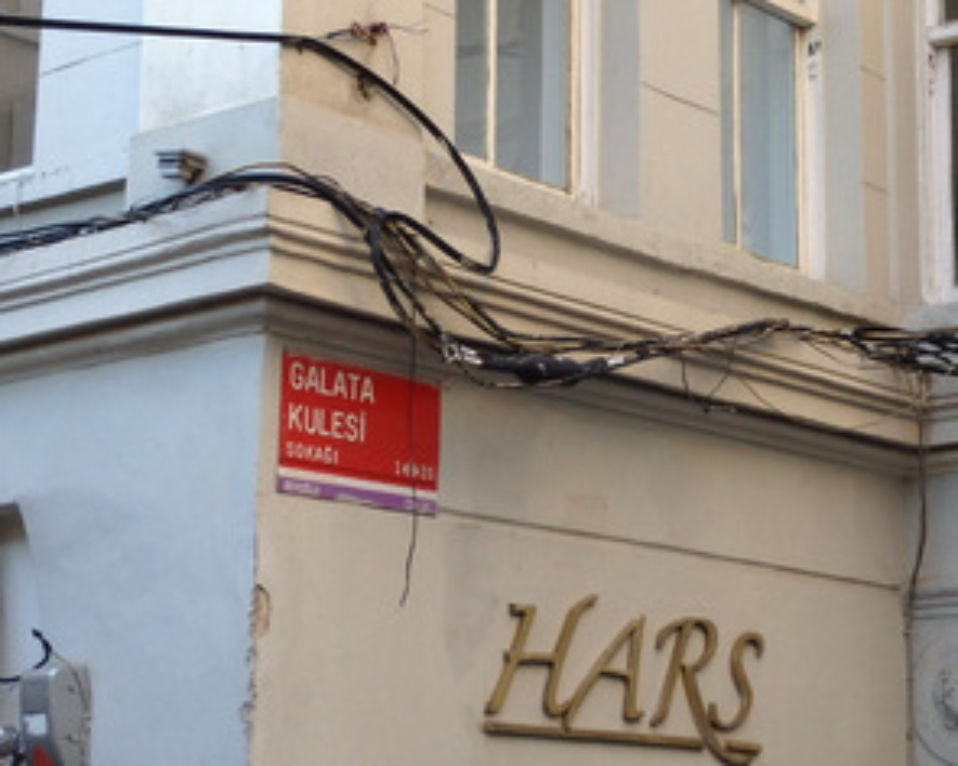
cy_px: 297
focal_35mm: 86
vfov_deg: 17.8
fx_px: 2438
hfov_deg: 22.2
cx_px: 539
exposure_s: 1/100
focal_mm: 9.4
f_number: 5
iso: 160
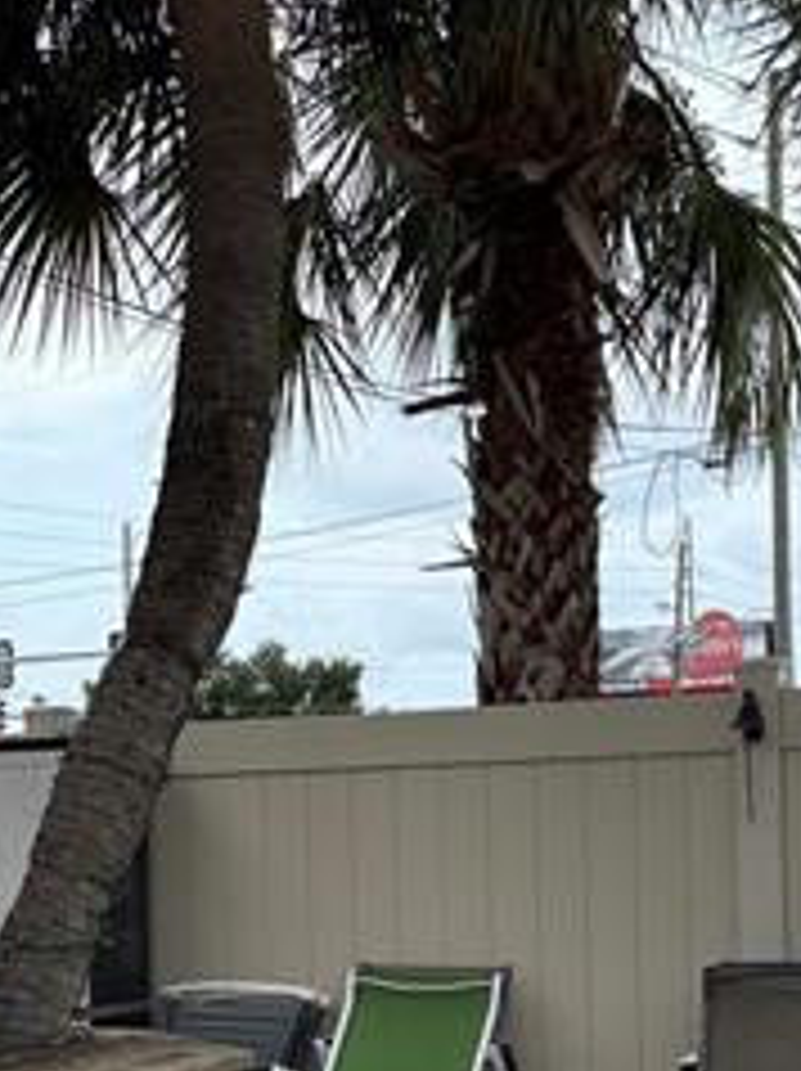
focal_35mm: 84
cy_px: 896
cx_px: -194
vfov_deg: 22.9
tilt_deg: -0.4
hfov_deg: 16.7
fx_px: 2596
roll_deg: +1.6
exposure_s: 1/895
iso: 50
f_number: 1.6
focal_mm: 5.96
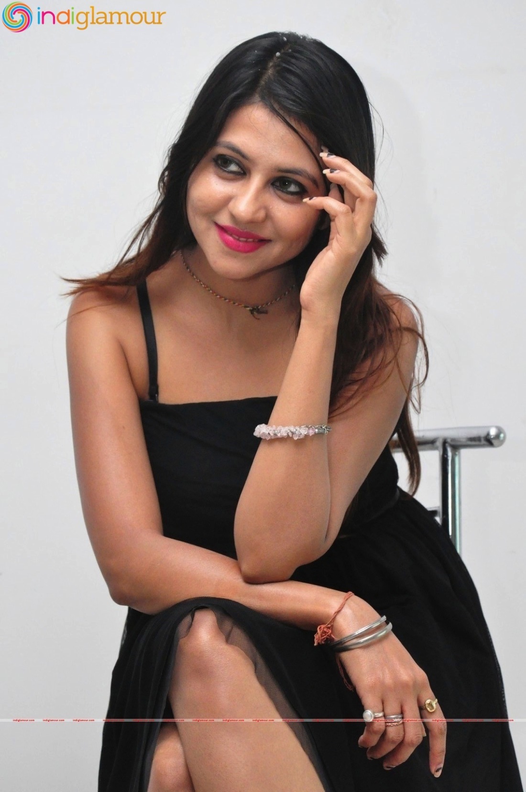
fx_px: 1911
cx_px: 263
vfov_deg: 23.4
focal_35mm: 87
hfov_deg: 15.7
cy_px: 396
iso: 3200
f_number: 6.3
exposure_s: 1/125
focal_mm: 58
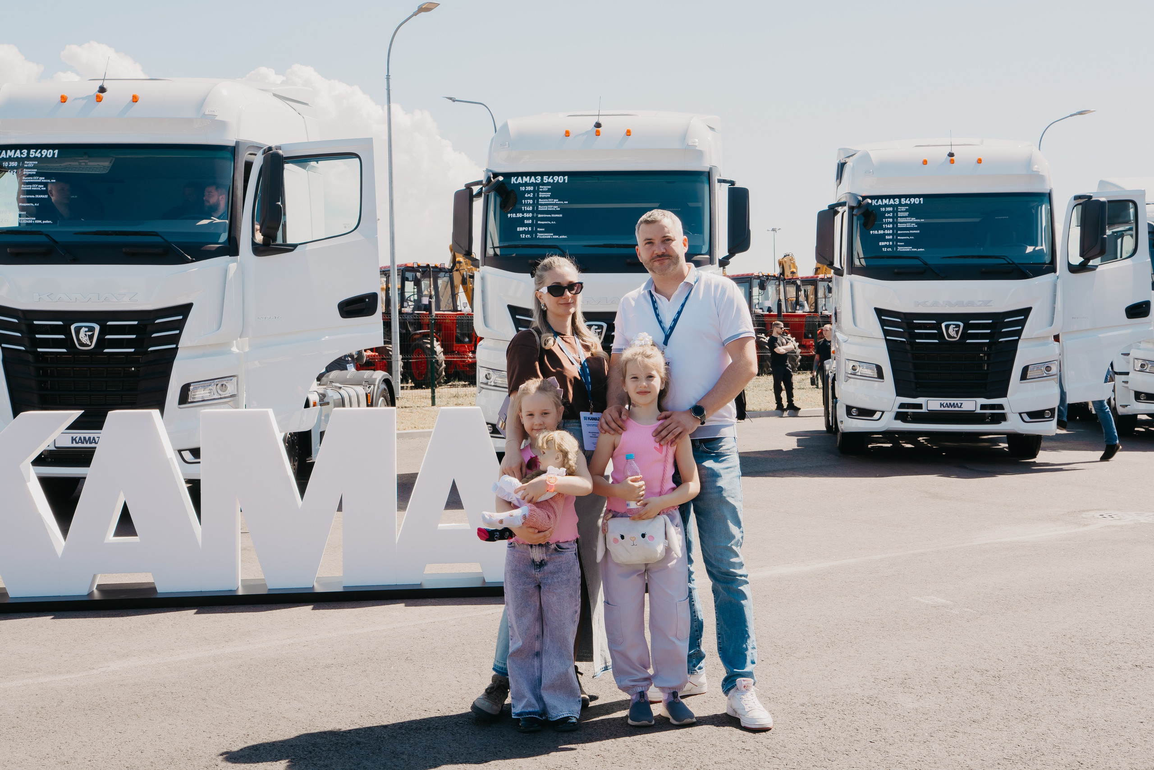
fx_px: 1282
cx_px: 577
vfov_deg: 33.4
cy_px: 385
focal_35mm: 40
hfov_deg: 48.5
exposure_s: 1/125
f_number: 13
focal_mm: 40
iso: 160
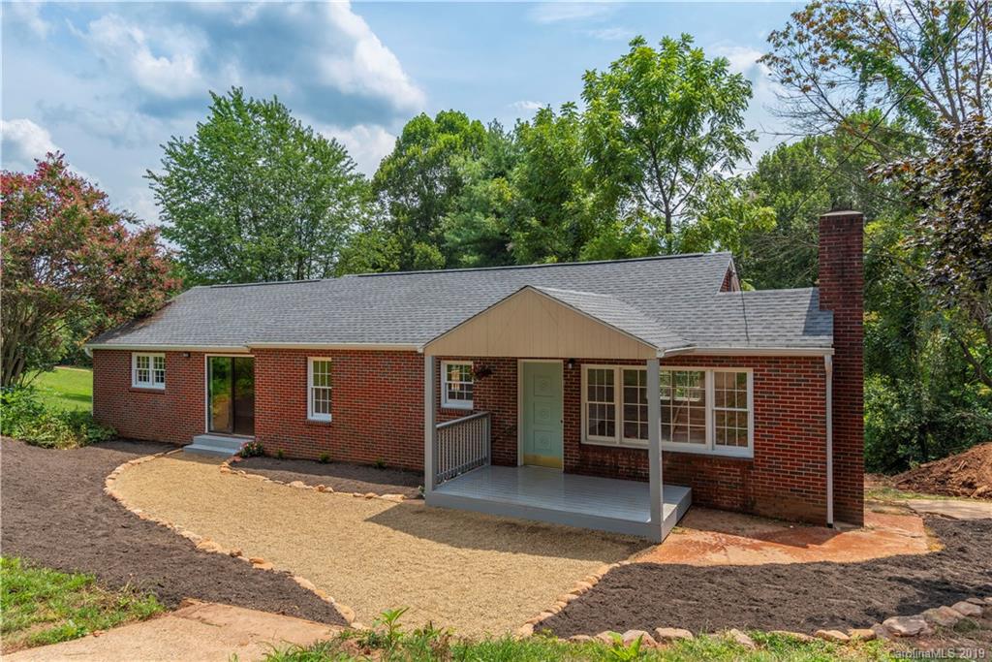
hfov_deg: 76.1
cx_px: 496
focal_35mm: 23
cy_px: 331
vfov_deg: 55.1
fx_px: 634
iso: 100
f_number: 8
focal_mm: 23
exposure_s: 1/320
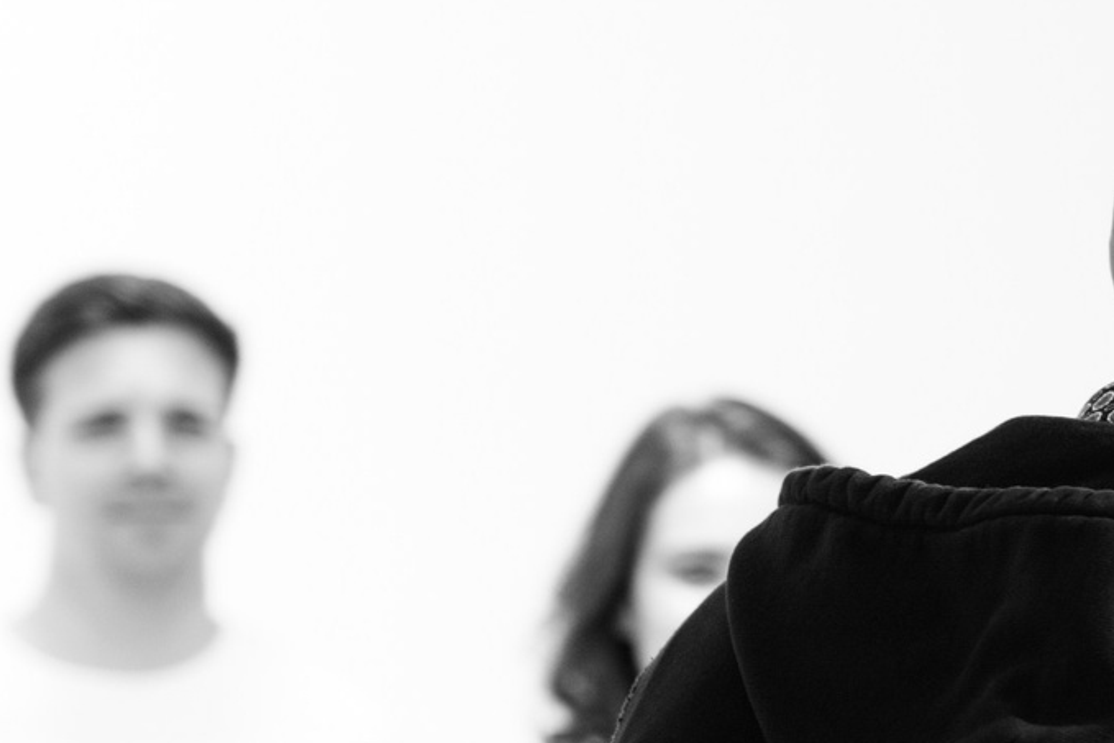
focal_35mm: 255
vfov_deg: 5.4
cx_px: 1388
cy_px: 1065
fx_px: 7892
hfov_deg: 8.0
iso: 250
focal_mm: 67.6
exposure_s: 1/160
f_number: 2.8
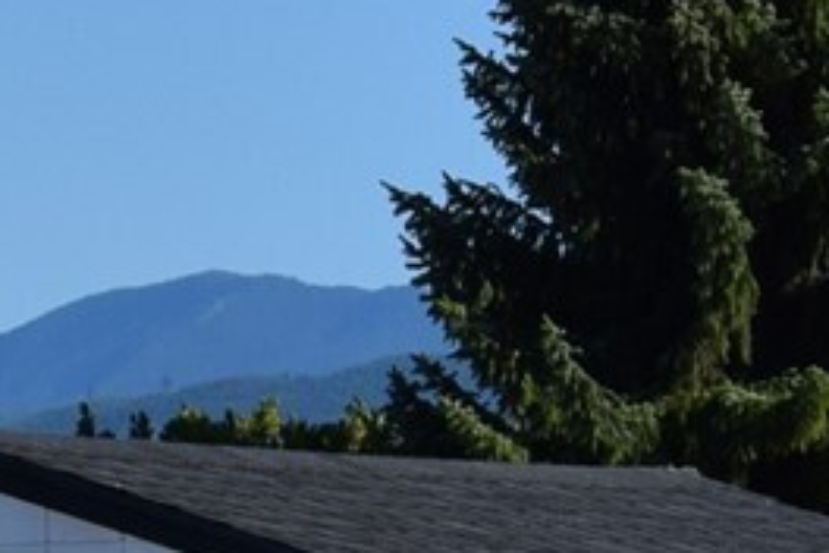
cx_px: 1718
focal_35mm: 501
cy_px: -116
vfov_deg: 2.7
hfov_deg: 4.1
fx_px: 11536
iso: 200
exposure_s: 1/500
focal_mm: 52
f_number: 11
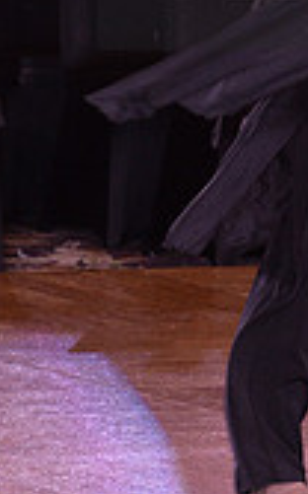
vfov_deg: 4.4
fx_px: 6423
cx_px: 508
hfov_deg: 2.7
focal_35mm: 477
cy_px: -47
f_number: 6.3
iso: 2000
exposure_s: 1/250
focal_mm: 135
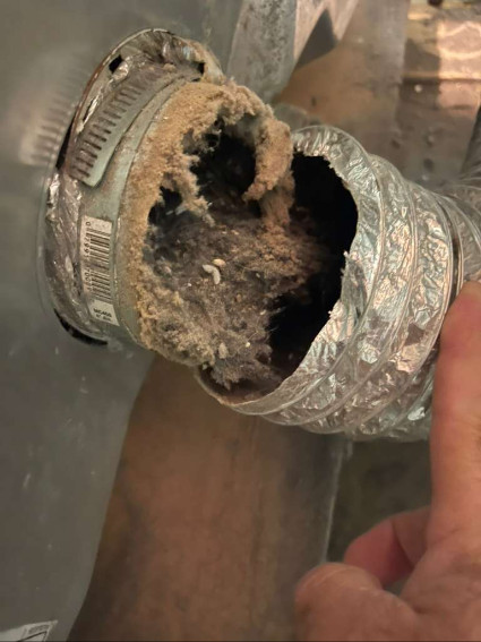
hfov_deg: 25.6
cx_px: 240
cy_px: 321
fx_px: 1056
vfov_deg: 33.8
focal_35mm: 57
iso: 20
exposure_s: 1/23
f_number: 2.8
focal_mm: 6.6
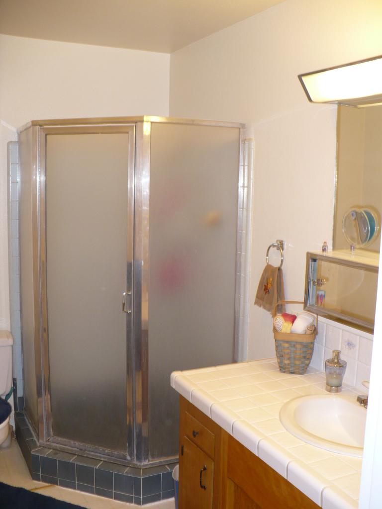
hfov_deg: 38.7
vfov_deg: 50.1
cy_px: 254
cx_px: 191
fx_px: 544
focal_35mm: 37
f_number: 2.8
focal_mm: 6.1
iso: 125
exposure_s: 1/30
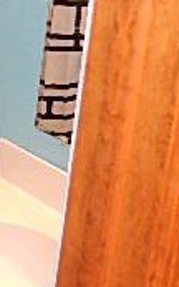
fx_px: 703
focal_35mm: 90
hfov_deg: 12.4
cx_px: -207
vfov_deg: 22.5
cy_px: 30
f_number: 3
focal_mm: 4
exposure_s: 1/15
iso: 800
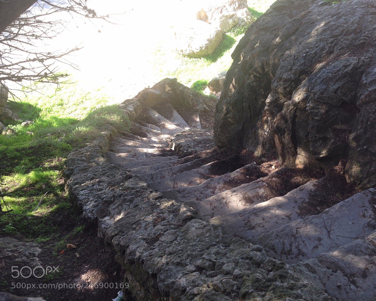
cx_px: 200
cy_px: 152
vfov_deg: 42.2
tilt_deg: -47.6
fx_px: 390
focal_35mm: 35
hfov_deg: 51.5
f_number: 2.4
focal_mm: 4.12
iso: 64
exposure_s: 1/120
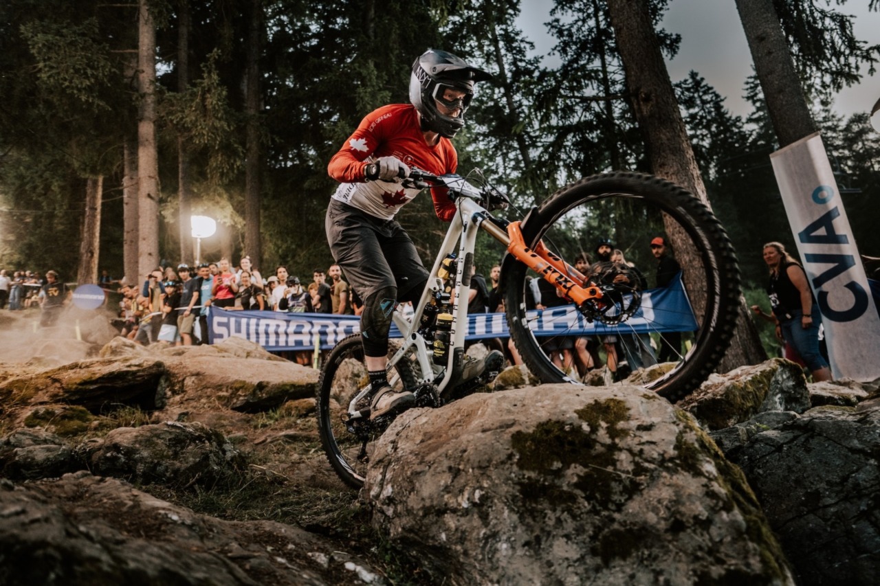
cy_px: 293
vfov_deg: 61.9
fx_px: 489
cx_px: 440
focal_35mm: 20
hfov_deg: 84.0
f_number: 2
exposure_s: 1/800
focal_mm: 20
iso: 1250
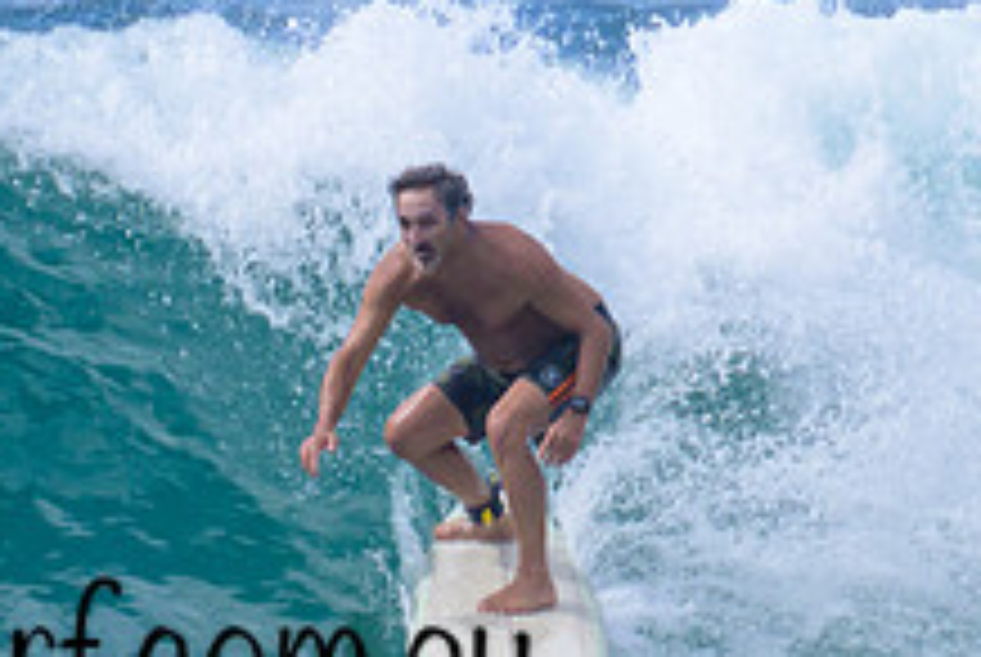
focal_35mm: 2906
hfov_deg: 0.7
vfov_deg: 0.5
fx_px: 79294
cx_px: 86
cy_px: 609
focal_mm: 800
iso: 800
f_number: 11
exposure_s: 1/2000
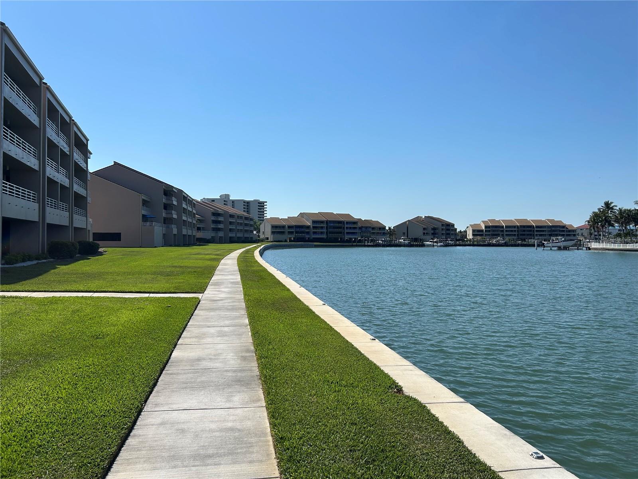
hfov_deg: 67.3
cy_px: 240
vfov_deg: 53.1
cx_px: 319
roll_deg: +0.1
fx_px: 479
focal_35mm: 26
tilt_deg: +0.3
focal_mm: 5.7
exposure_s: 1/9434
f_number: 1.5
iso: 50
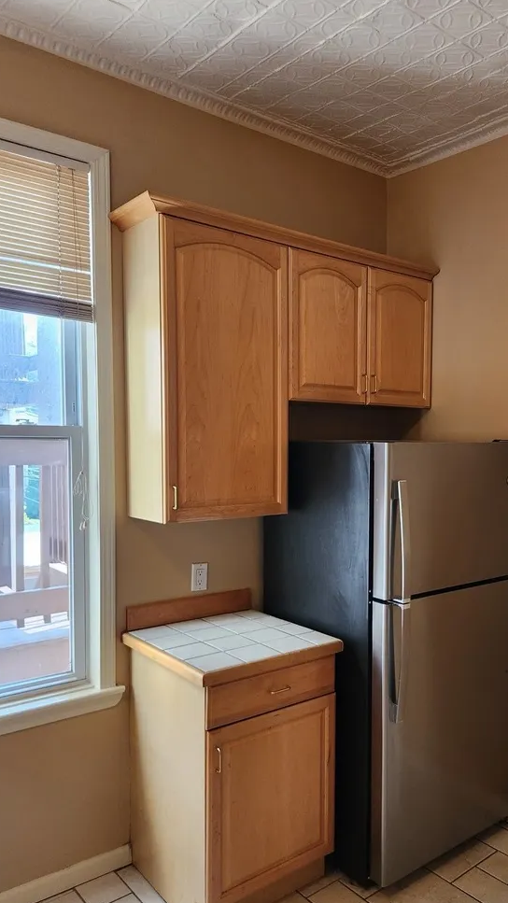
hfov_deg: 40.8
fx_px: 670
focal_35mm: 28
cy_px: 479
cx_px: 349
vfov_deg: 67.9
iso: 320
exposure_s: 1/120
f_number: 1.8
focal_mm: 5.4
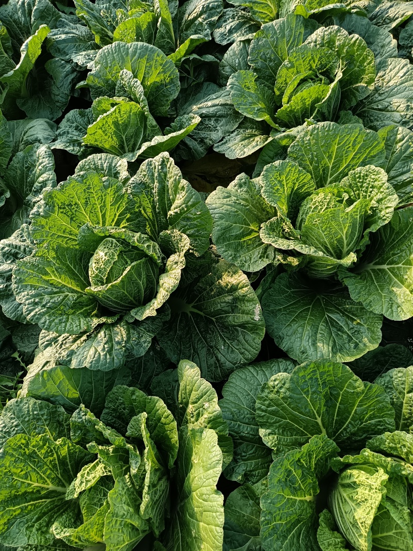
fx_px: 382
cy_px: 276
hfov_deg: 56.8
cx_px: 206
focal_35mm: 24
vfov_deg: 71.6
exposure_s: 1/900
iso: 798
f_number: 1.75
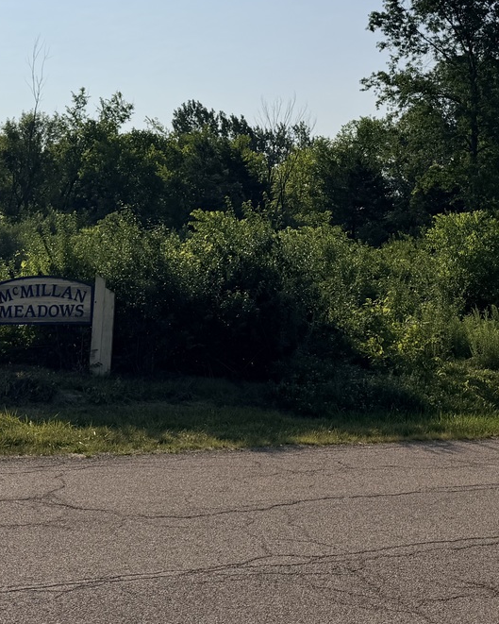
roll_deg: -0.5
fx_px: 941
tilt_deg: +8.1
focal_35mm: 51
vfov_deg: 35.9
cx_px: 288
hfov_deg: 29.6
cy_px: 164
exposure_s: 1/17544
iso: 80
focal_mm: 6.76
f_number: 1.78
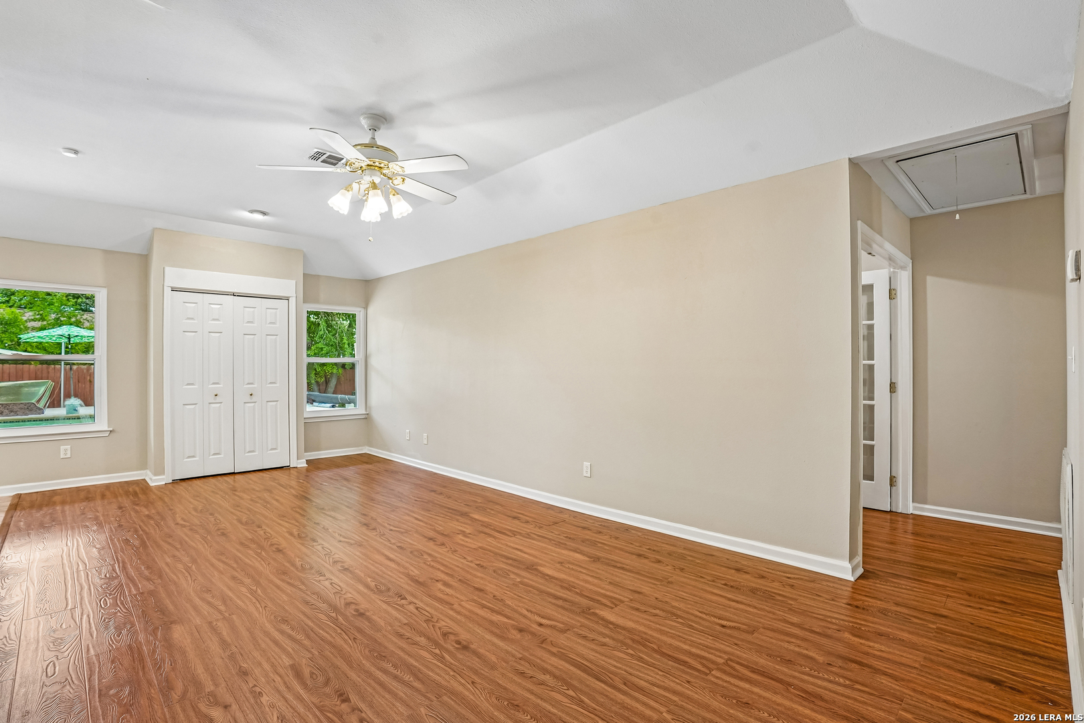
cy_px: 362
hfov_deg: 96.7
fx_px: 482
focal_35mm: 16
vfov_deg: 73.7
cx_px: 542
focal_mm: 16
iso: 400
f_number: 8
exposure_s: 1/13
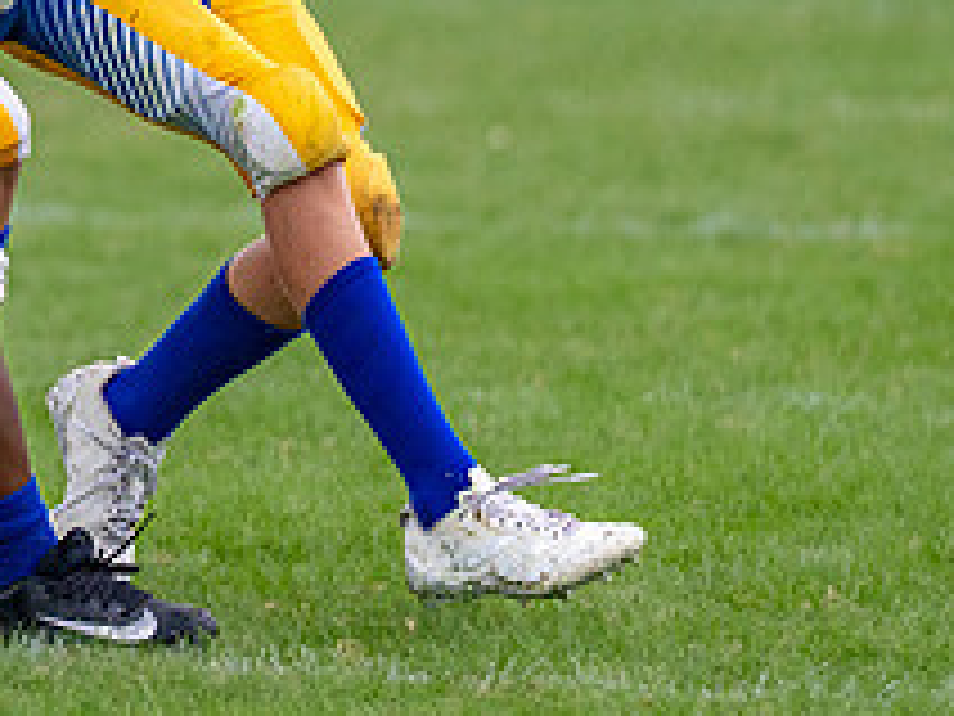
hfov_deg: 2.2
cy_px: -54
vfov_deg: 1.6
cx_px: -319
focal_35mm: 907
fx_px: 24996
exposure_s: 1/1600
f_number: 2.8
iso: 400
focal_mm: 200
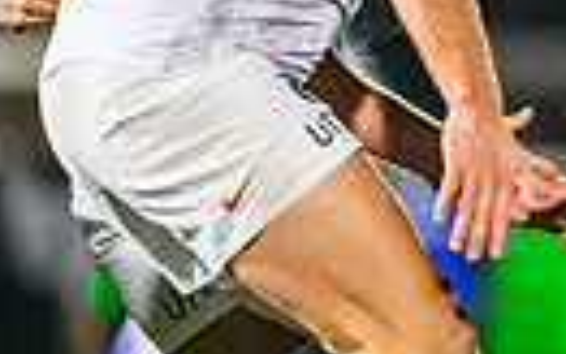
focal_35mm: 2534
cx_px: 1229
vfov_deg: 0.5
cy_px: 131
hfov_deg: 0.8
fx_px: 39105
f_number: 2.8
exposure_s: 1/1250
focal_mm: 400
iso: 8000
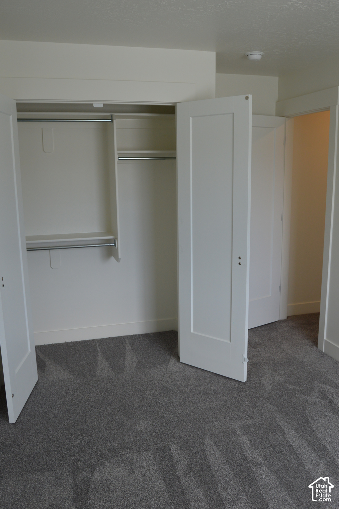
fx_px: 425
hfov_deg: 43.5
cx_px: 170
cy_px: 254
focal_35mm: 30
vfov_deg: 62.0
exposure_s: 1/125
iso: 360
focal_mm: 20
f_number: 5.6
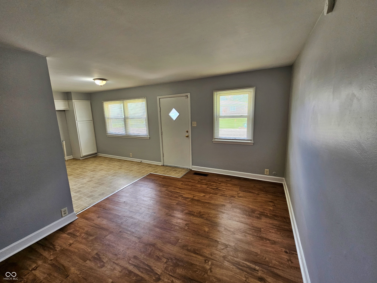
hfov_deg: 106.2
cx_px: 188
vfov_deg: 89.9
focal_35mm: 13
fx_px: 142
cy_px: 142
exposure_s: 1/60
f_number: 2.2
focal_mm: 2.2
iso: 160
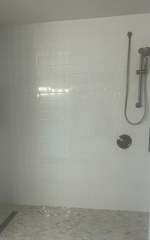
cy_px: 150
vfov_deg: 52.2
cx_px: 52
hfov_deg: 34.2
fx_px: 242
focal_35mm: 37
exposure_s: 1/120
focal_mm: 5.7
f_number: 1.5
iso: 64
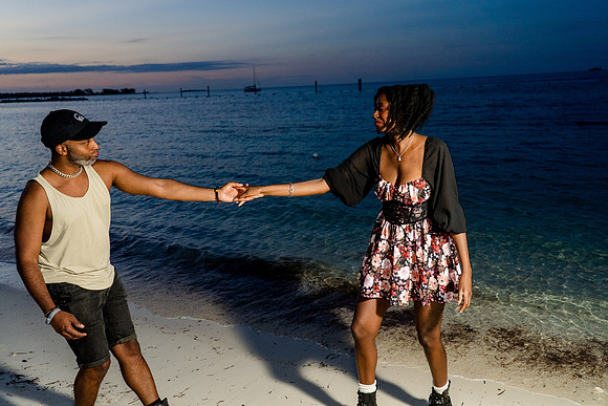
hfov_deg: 57.2
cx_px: 304
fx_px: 557
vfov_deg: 40.0
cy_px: 203
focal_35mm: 33
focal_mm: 33
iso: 1000
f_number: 5.6
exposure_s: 1/200
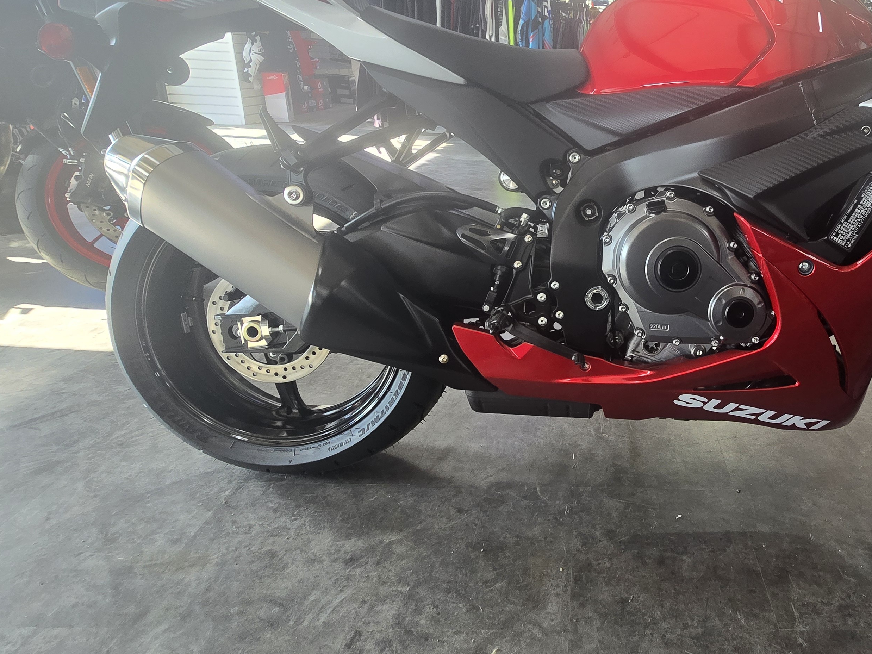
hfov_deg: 75.1
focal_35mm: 21
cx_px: 618
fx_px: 529
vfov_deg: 63.1
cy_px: 273
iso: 160
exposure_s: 1/60
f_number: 2.2
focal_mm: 2.2
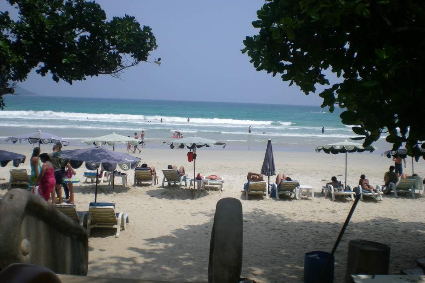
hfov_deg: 48.5
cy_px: 145
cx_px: 214
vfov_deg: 33.4
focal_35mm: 40
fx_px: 472
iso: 50
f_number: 4.6
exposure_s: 1/710
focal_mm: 6.3
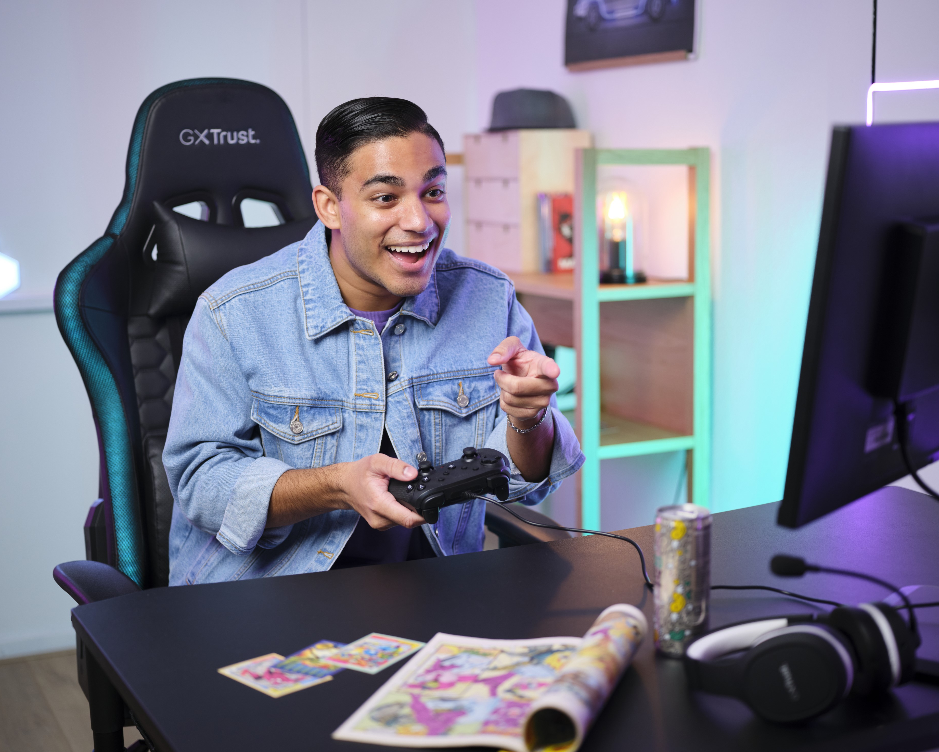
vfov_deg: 28.6
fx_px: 1473
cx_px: 487
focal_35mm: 53
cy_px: 374
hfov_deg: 35.4
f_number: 2.8
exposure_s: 1/125
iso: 800
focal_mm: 63
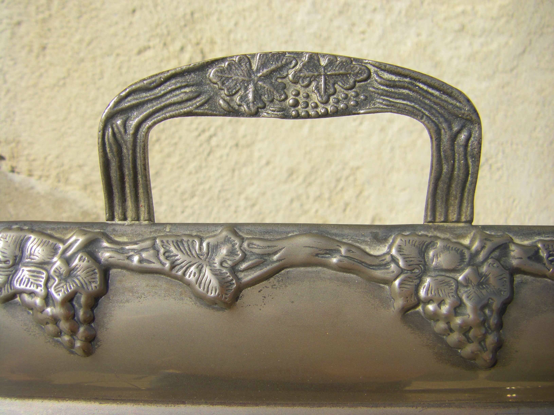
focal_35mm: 38
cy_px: 208
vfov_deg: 37.7
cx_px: 277
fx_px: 608
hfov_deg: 49.0
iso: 64
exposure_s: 1/250
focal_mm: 6.3
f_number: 7
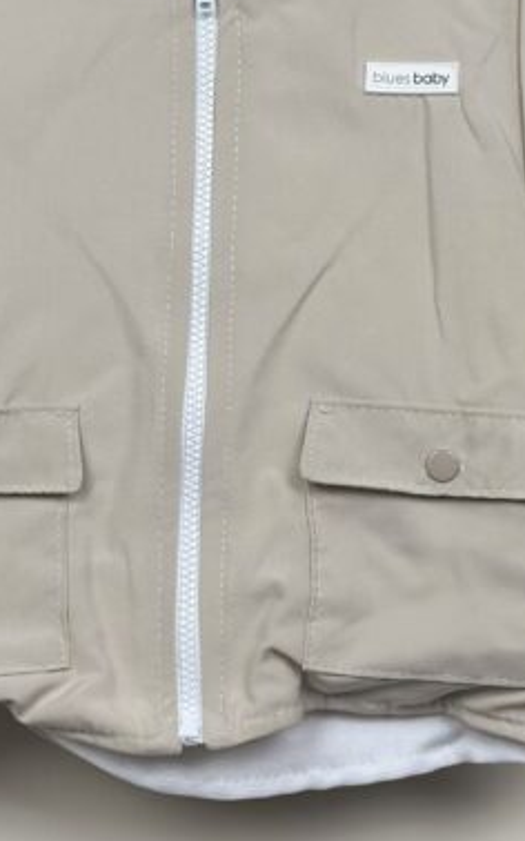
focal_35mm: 138
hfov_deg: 9.5
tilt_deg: -0.6
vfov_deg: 15.1
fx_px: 3162
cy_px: 285
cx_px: 202
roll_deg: +0.5
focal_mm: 6.86
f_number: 1.78
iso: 80
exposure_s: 1/349
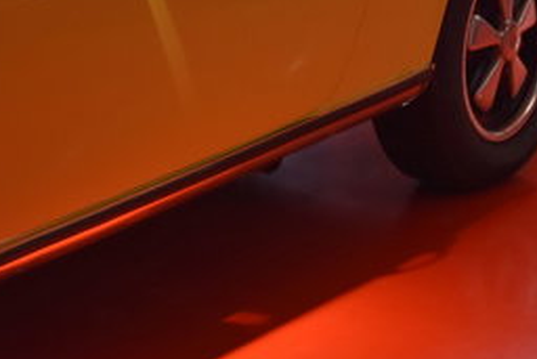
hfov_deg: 12.5
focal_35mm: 158
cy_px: -124
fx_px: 2351
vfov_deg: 8.6
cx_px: -236
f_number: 4
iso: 640
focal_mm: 35
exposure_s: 1/60
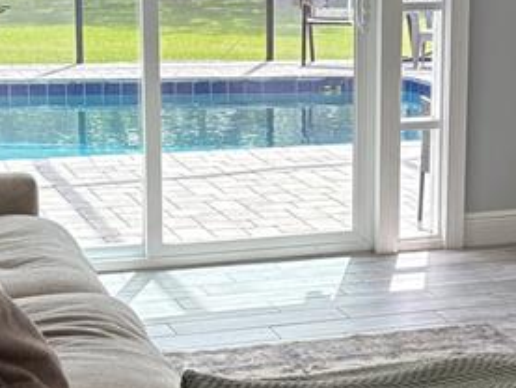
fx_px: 1432
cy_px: 160
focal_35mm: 96
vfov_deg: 15.4
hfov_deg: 20.2
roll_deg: -0.4
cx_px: 401
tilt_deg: -9.8
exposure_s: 1/243
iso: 64
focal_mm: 5.96
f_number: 1.6
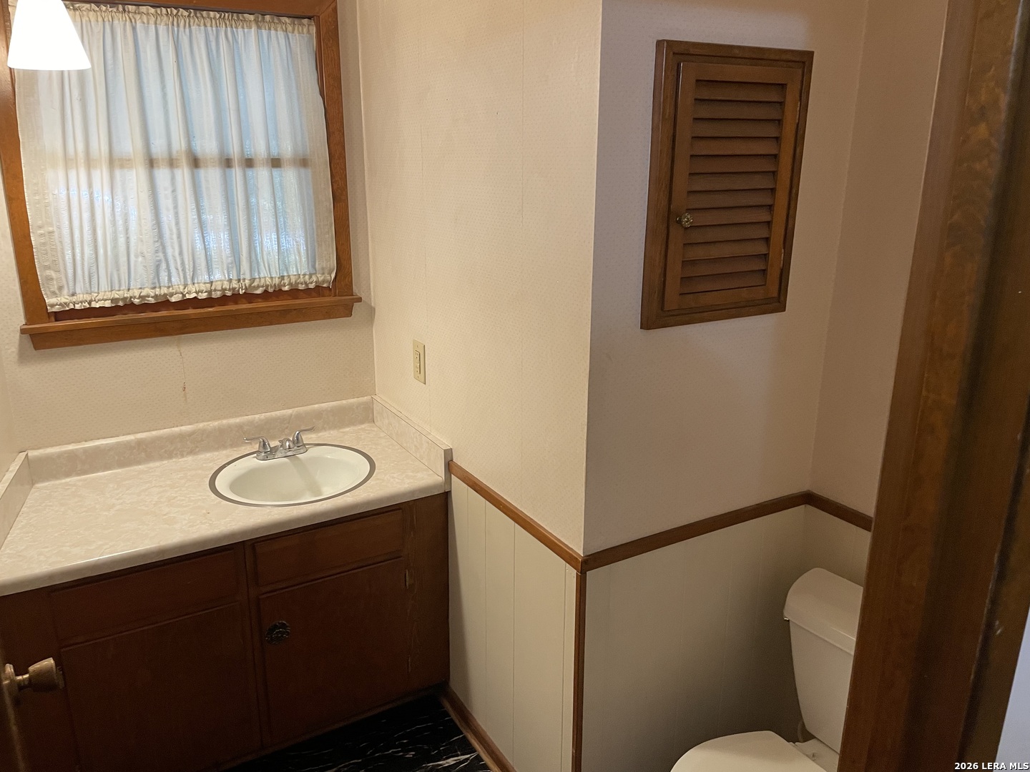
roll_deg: +0.9
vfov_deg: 53.1
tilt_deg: -14.6
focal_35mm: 26
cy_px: 386
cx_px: 515
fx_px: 774
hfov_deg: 67.3
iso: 200
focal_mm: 4.2
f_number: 1.6
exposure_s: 1/60
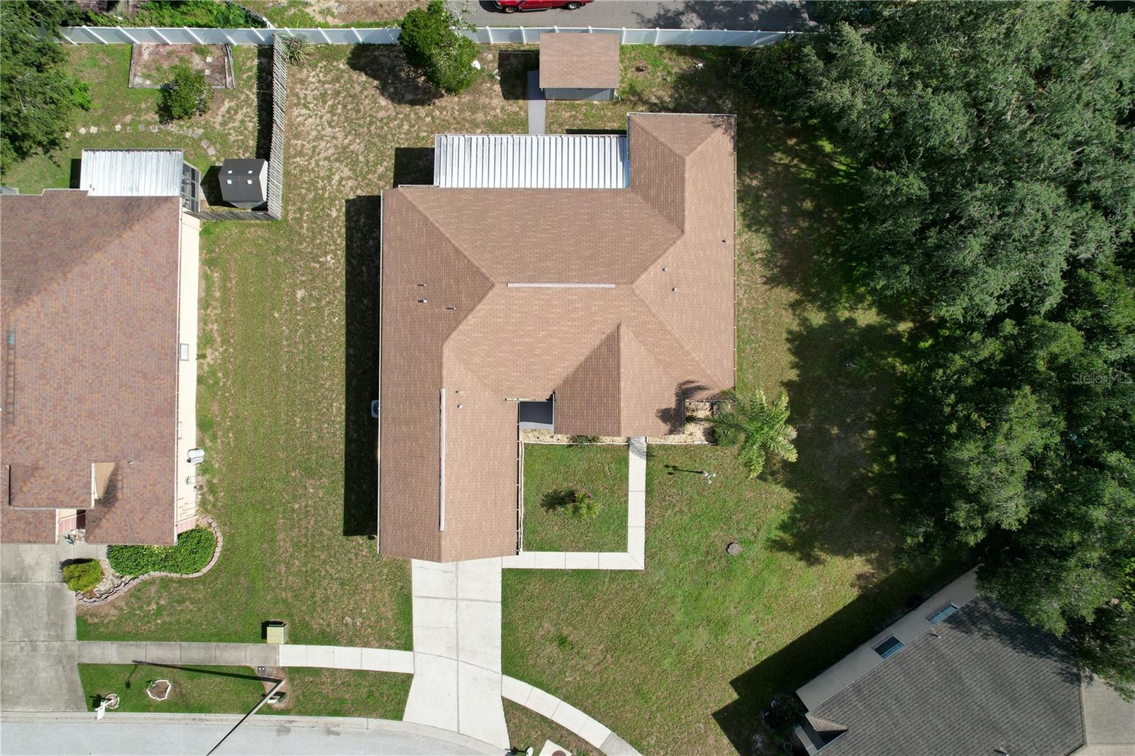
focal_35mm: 22
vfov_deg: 57.2
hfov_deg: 78.6
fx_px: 693
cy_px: 378
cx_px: 568
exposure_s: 1/500
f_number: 2.8
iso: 110
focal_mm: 8.38
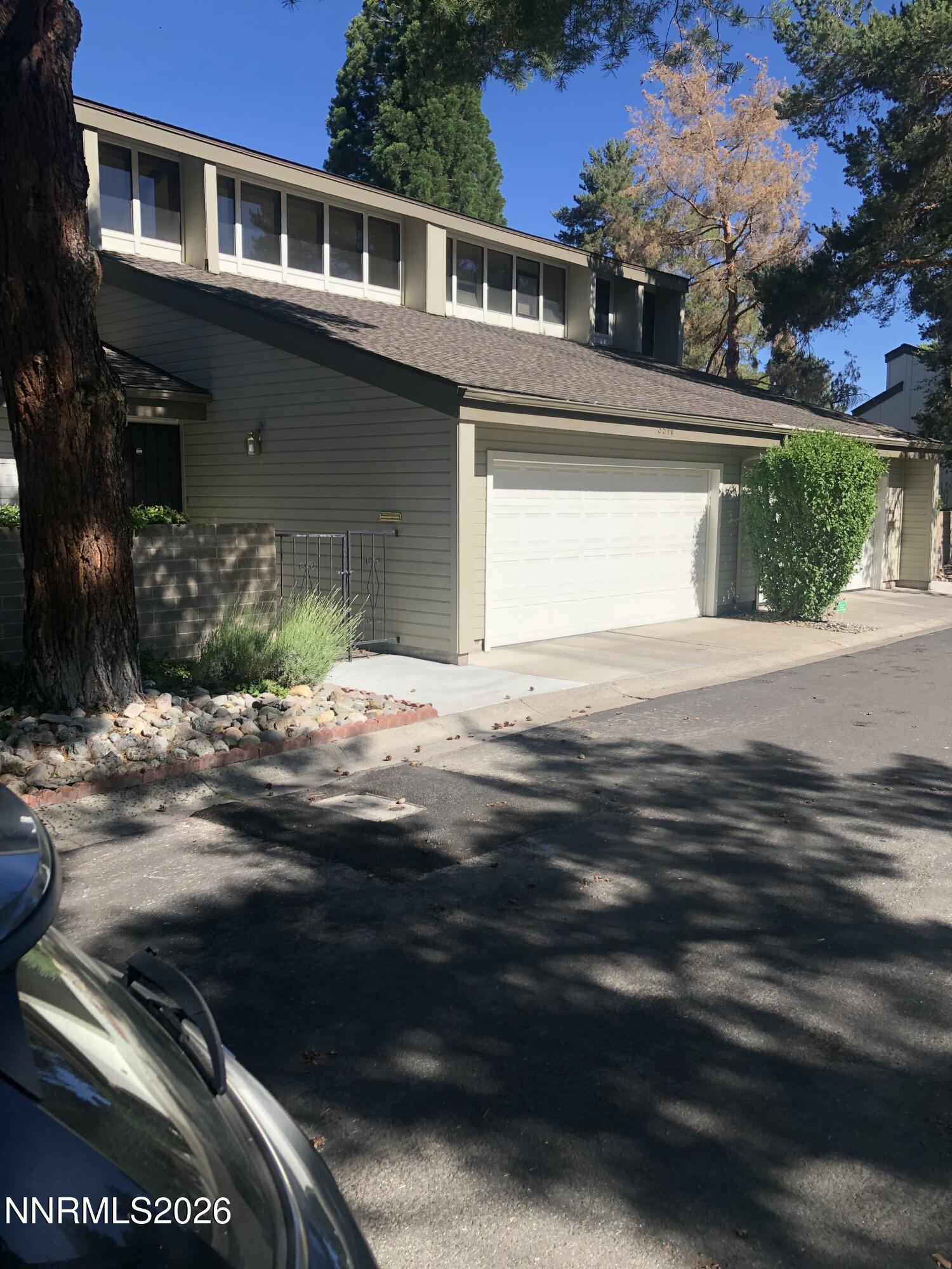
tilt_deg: -6.0
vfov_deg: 63.4
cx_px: 476
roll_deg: -0.6
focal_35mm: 28
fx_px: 1027
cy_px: 634
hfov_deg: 49.7
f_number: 1.8
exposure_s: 1/1171
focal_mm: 3.99
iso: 20
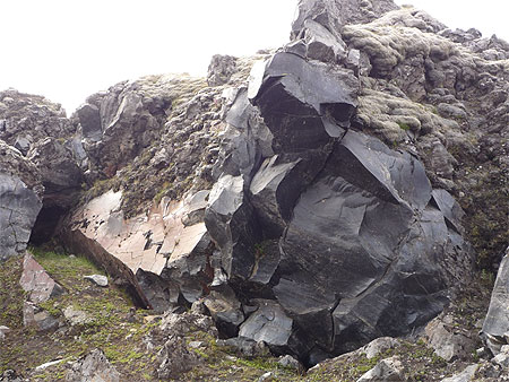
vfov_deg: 39.7
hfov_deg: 51.3
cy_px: 191
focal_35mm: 36
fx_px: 530
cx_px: 254
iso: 100
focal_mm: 5.3
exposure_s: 1/160
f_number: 3.4
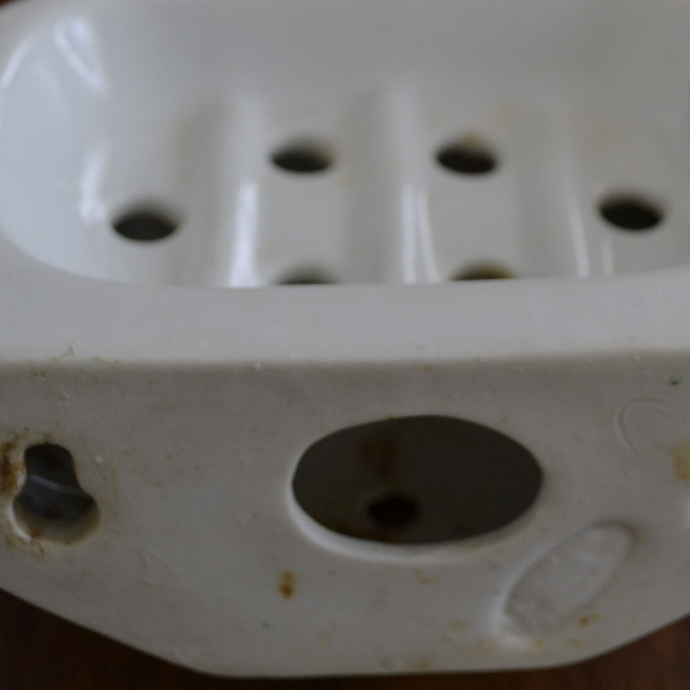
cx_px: 457
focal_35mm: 87
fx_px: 1962
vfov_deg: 19.9
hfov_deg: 19.9
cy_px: 222
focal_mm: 32
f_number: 4.8
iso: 560
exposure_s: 1/60
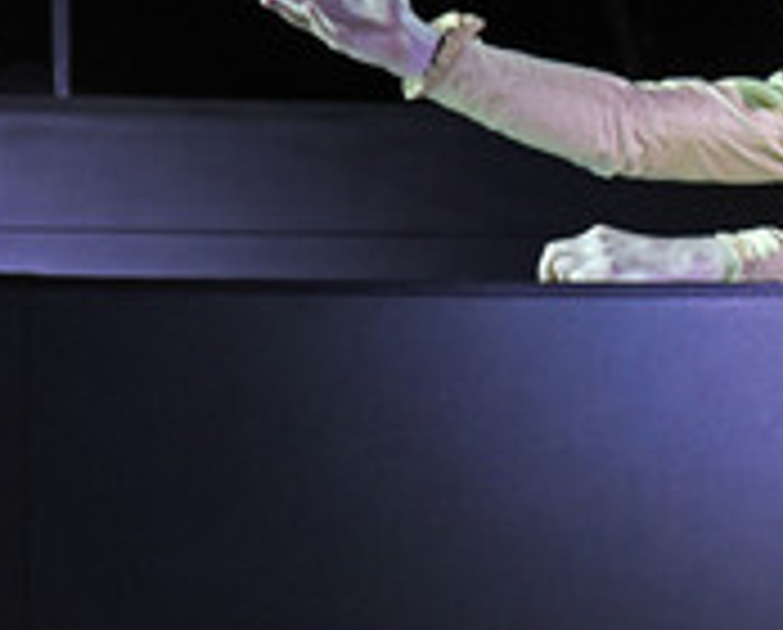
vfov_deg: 5.3
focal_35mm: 291
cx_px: 772
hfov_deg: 6.6
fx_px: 6759
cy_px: 374
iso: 1250
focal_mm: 120
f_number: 6.3
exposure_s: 1/100
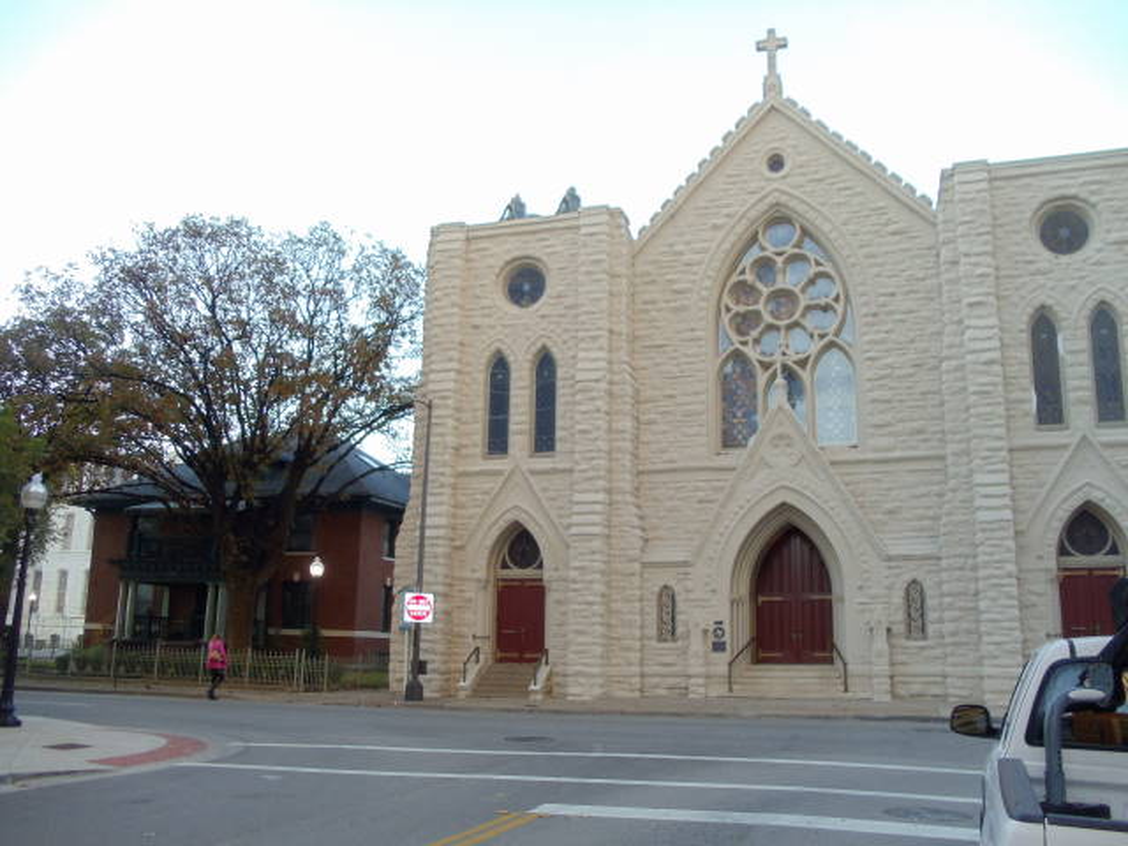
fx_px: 1434
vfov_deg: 32.9
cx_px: 564
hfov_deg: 42.9
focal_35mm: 44
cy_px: 423
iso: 200
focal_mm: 6
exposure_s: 1/60
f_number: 3.5
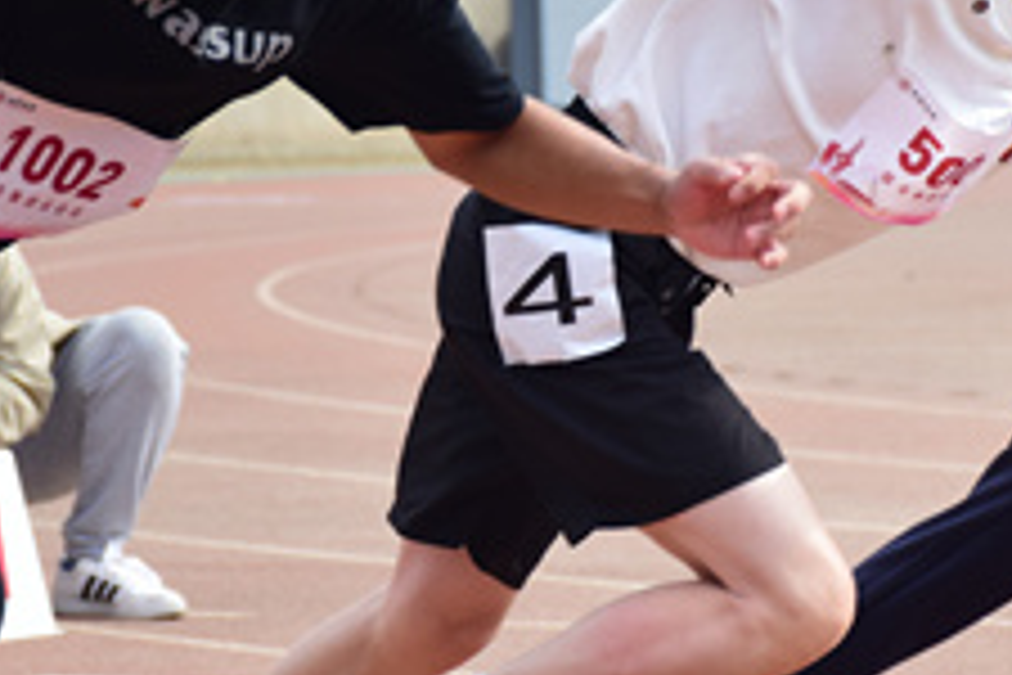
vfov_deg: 5.1
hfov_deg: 7.7
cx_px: 724
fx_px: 7505
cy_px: 349
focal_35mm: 267
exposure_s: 1/800
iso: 400
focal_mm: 80
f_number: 5.3
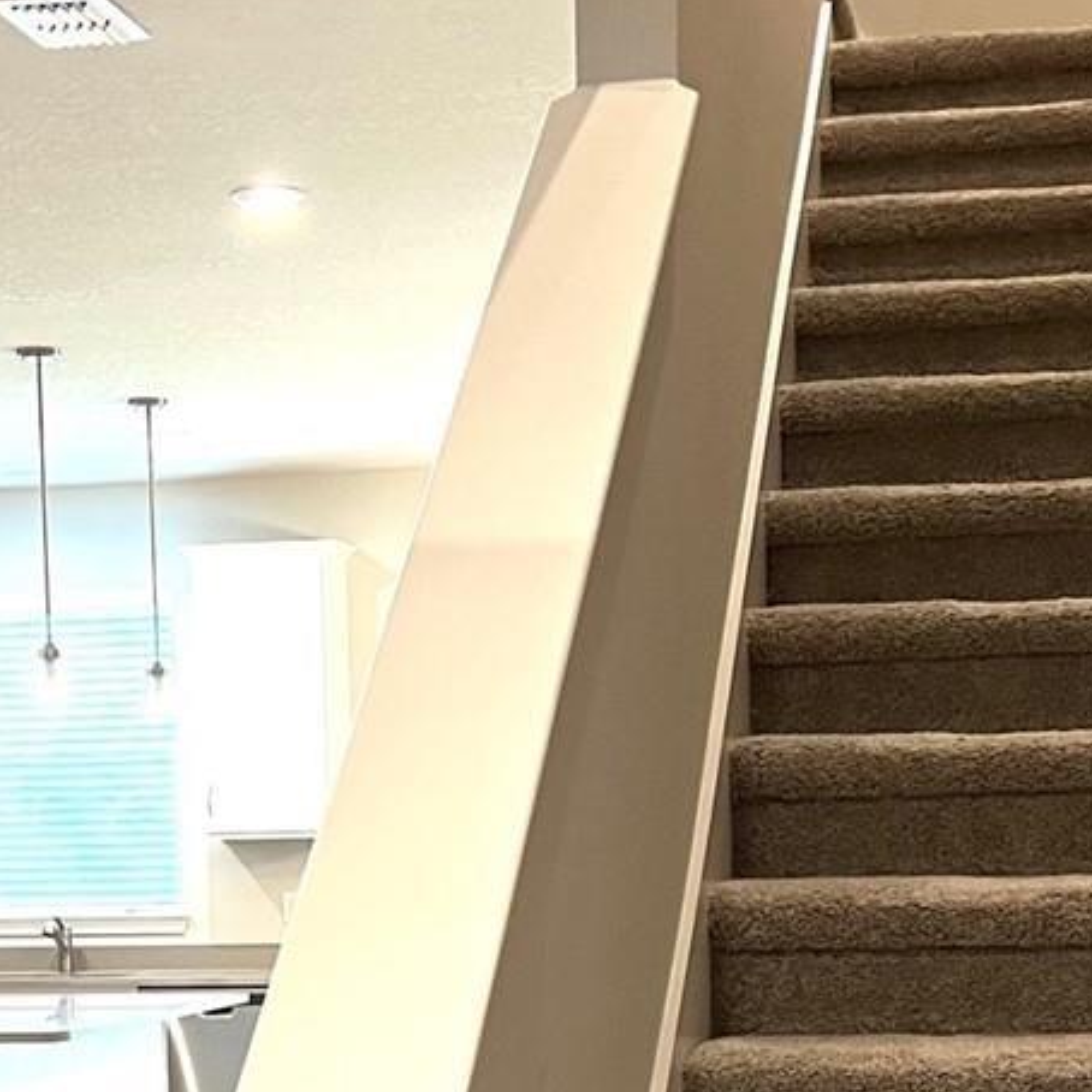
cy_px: 1075
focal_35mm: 81
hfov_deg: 21.3
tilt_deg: -4.4
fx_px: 2891
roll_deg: +1.1
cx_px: 375
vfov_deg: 20.7
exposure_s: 1/60
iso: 100
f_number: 1.5
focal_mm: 5.7
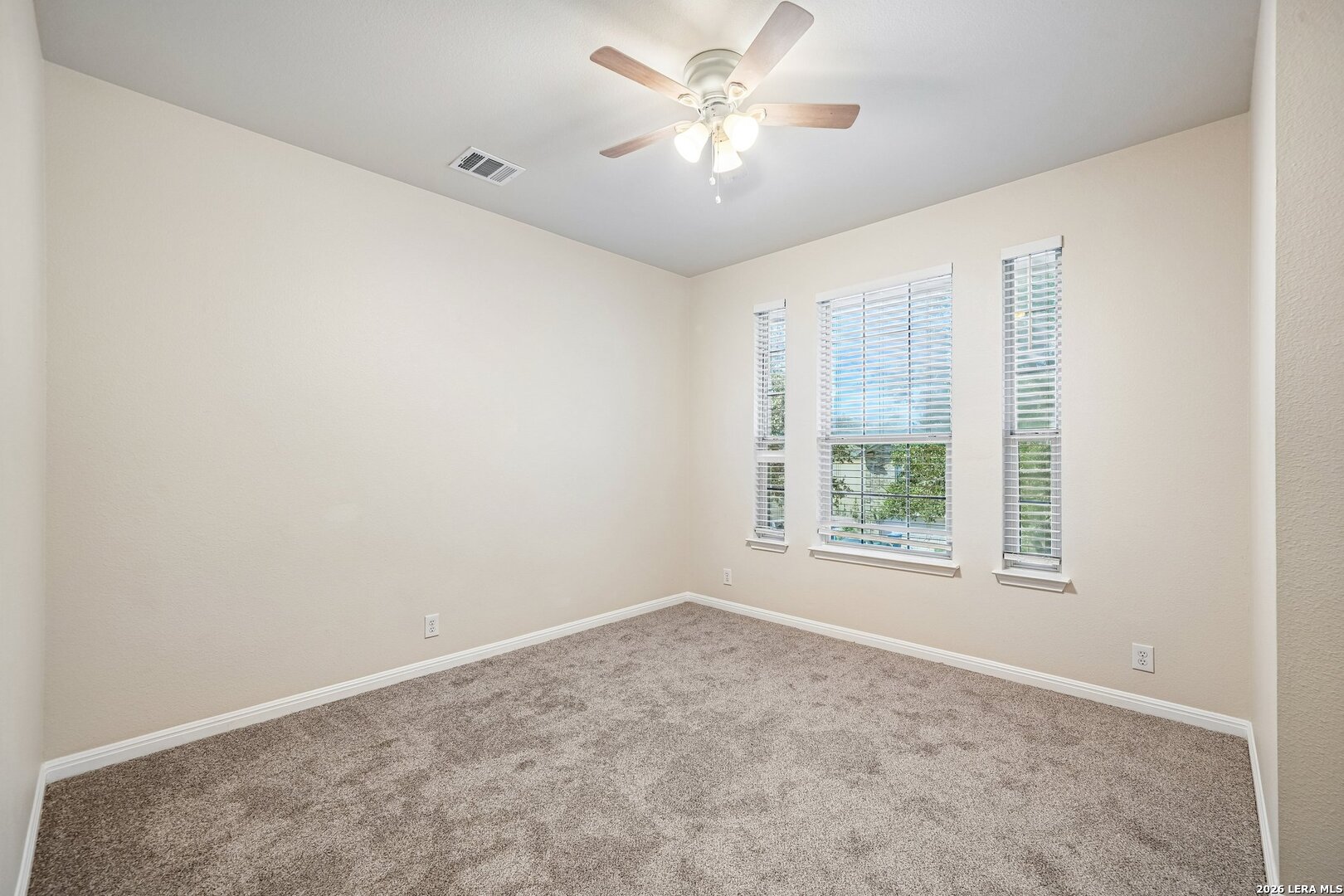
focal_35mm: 15
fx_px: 560
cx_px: 672
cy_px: 448
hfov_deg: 100.4
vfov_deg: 77.3
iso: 500
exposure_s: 1/10
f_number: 8
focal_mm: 15
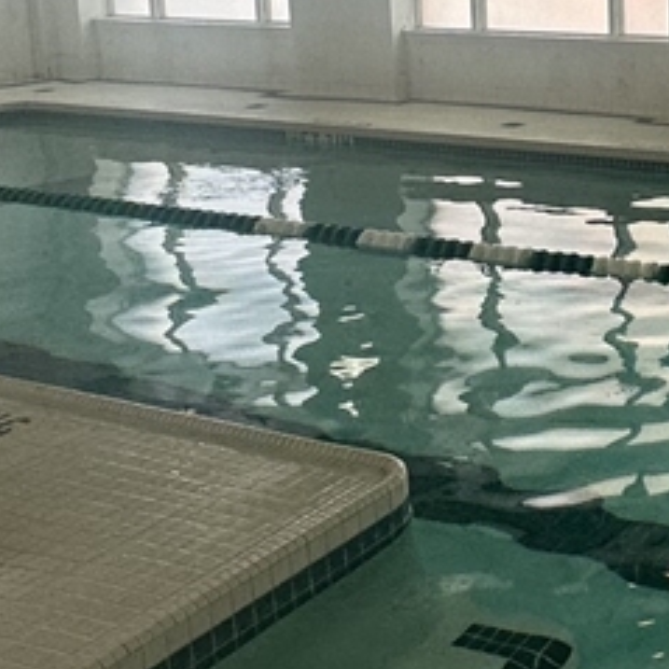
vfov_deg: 31.2
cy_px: 109
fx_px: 1159
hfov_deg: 27.6
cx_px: 834
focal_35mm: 53
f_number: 2.2
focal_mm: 2.22
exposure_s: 1/120
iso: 100
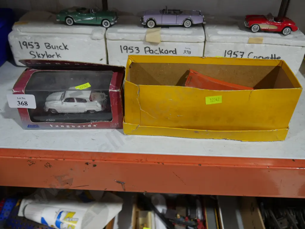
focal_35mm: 30
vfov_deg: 46.8
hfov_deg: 60.0
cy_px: 114
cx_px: 152
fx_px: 264
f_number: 3.6
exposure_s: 1/60
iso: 400
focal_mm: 15
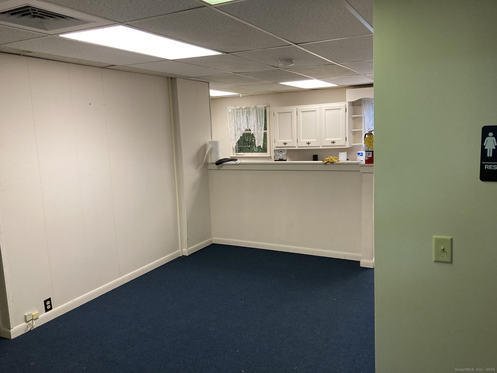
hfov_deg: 63.4
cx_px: 248
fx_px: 402
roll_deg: +2.4
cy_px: 186
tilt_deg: -6.1
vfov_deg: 49.7
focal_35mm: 28
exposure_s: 1/60
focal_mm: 3.99
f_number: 1.8
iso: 100
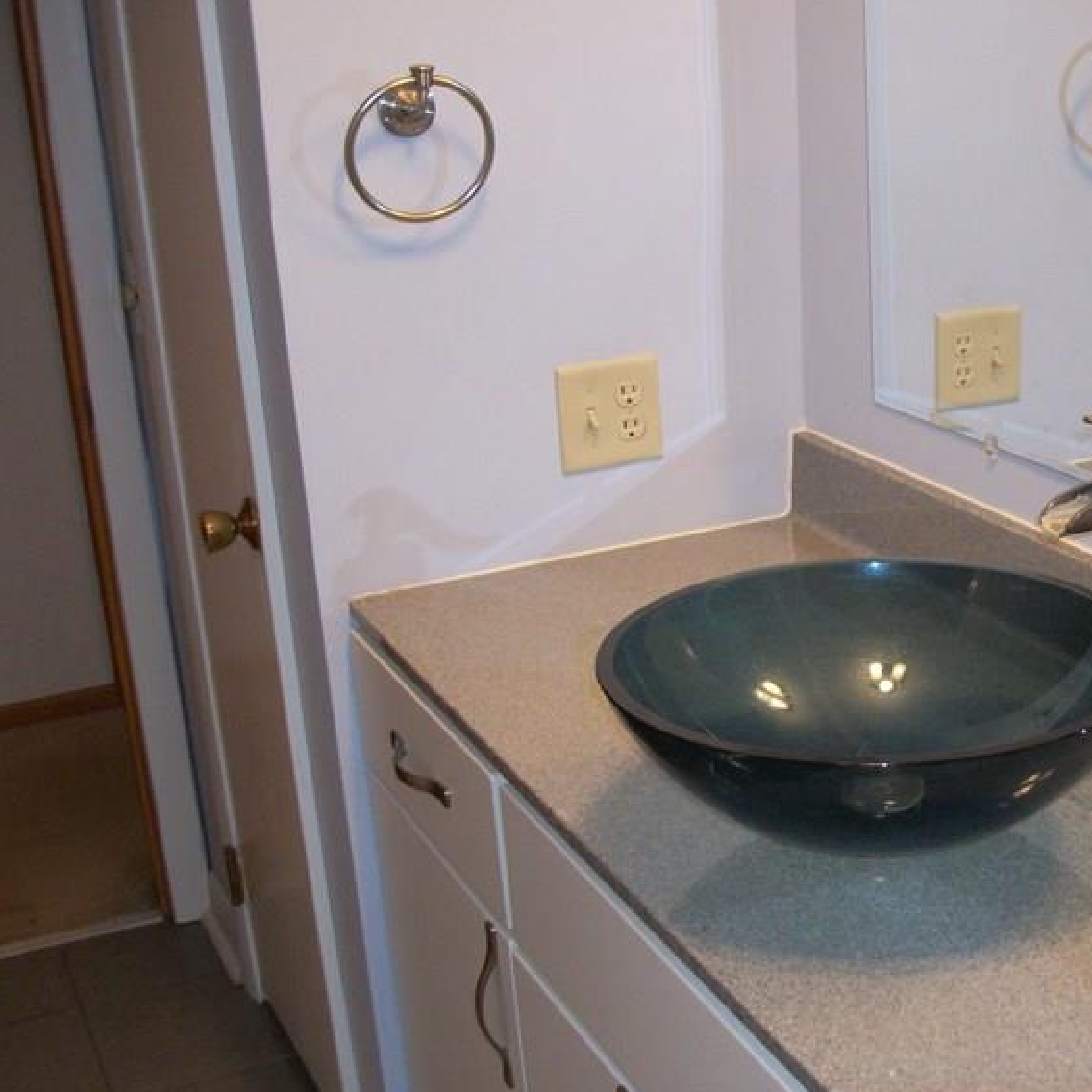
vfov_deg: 33.3
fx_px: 1820
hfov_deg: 32.8
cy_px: 667
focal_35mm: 51
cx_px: 798
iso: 160
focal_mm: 5.7
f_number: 2.9
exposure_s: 1/30
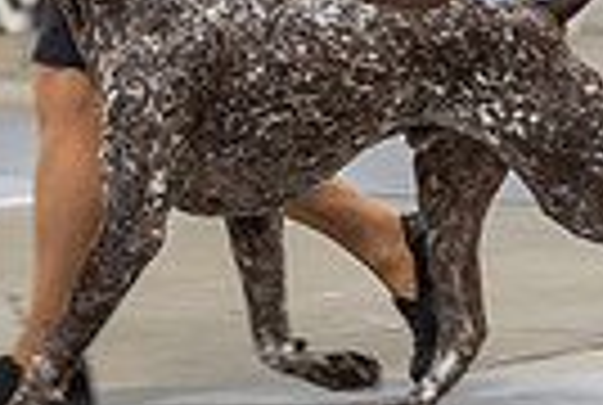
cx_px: 9
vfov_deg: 4.0
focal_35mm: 345
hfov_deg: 5.9
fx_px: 5792
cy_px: -187
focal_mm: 80
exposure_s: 1/160
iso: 2000
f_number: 2.8
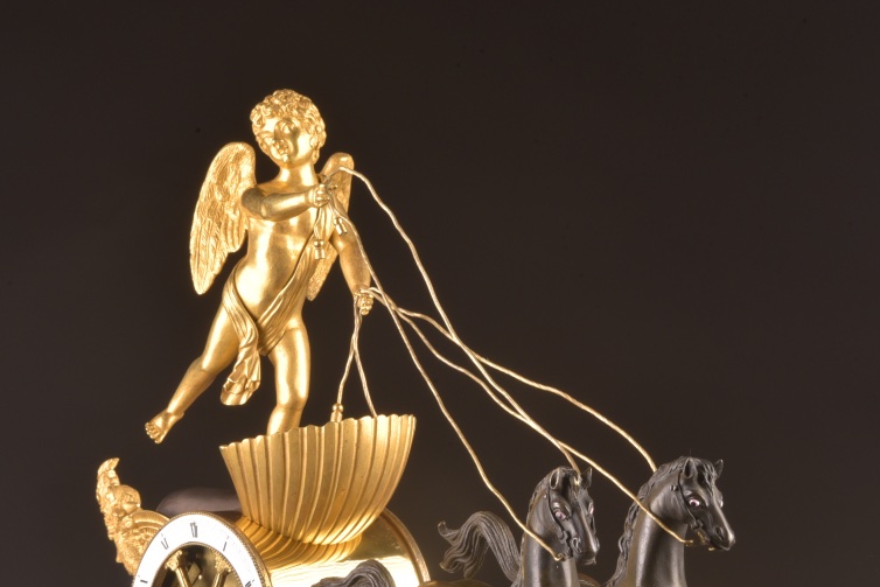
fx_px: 4865
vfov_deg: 6.9
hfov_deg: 10.3
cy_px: 458
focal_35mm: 199
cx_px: 532
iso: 400
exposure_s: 1/125
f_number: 22
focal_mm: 125
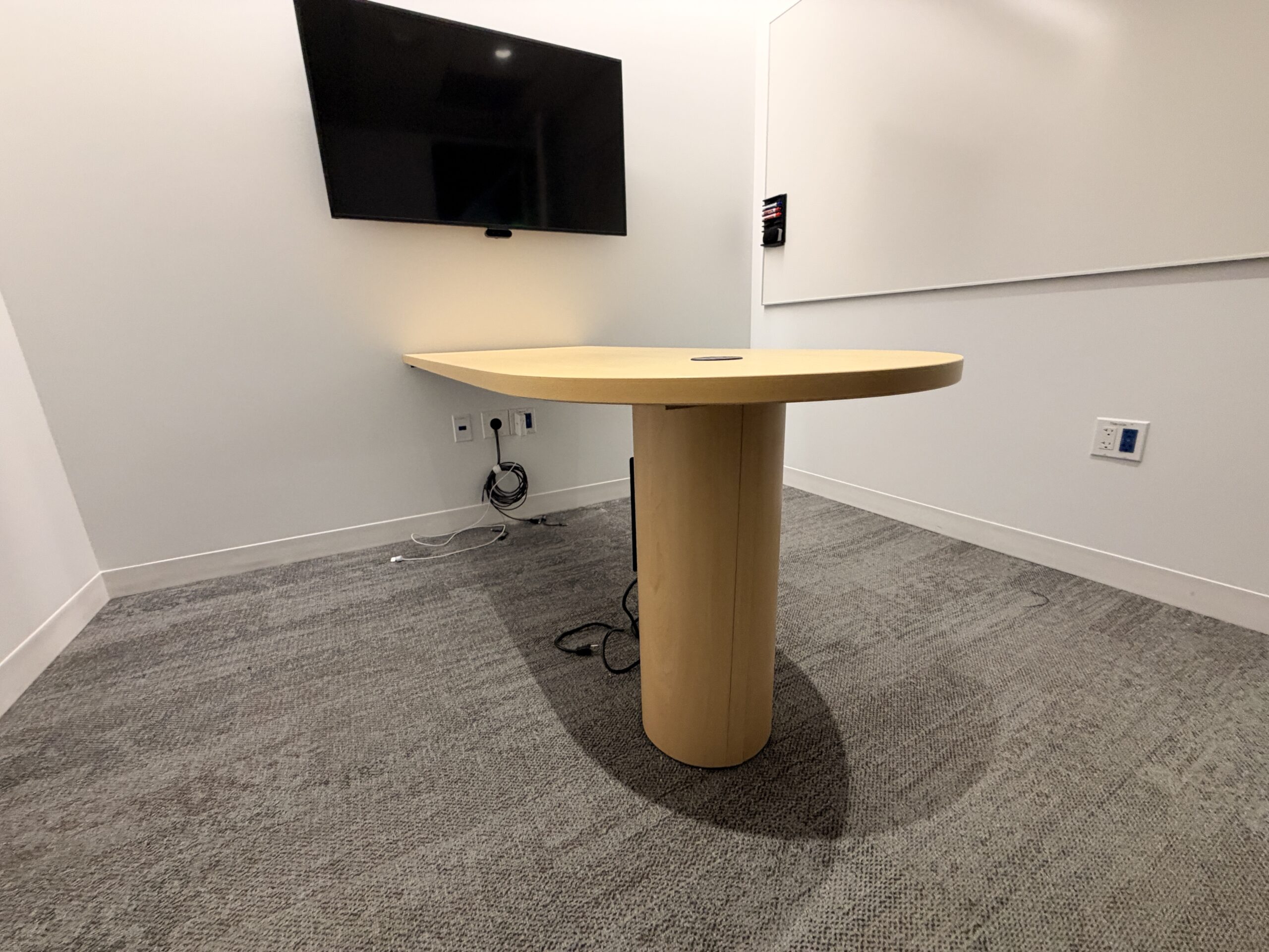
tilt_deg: -14.9
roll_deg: +2.4
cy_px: 476
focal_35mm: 14
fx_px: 513
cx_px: 634
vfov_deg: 85.7
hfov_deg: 102.1
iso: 320
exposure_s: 1/70
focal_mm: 2.22
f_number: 2.2
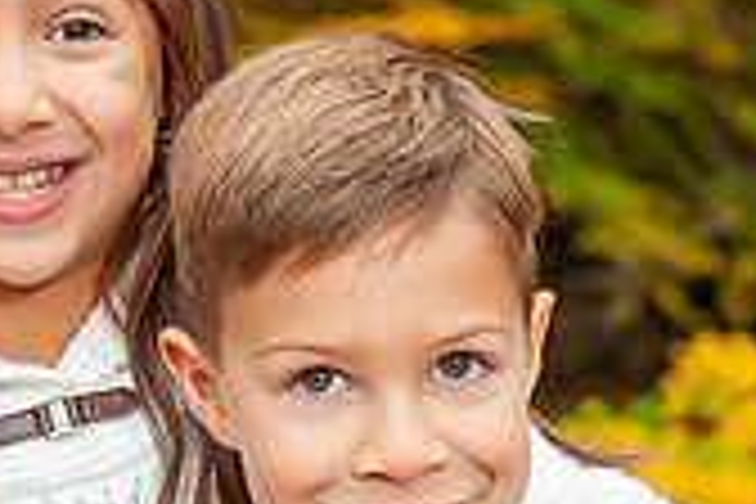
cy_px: 338
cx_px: 217
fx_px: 4914
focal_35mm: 234
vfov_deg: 5.9
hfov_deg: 8.8
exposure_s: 1/160
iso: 400
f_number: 5
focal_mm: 52
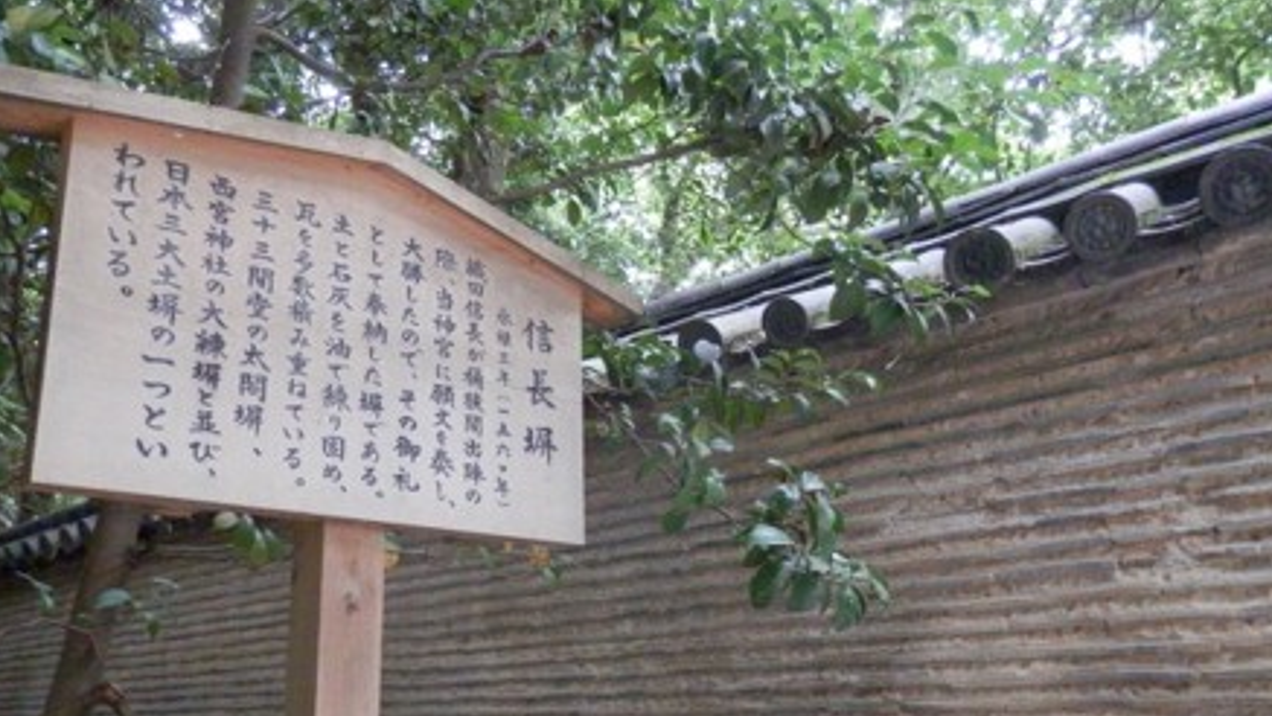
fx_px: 945
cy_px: 473
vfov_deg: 41.0
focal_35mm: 28
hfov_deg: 67.9
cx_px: 646
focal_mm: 4.5
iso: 800
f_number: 3
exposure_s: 1/40
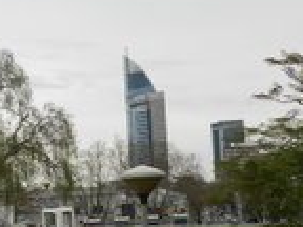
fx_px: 560
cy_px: 149
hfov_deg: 30.2
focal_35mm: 64
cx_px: 170
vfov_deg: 22.8
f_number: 3.4
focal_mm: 4
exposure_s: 1/500
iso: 160
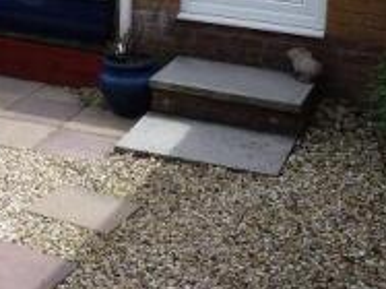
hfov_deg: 23.4
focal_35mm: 78
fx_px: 869
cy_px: -79
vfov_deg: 17.7
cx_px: -44
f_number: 4
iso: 100
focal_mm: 4.5
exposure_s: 1/800
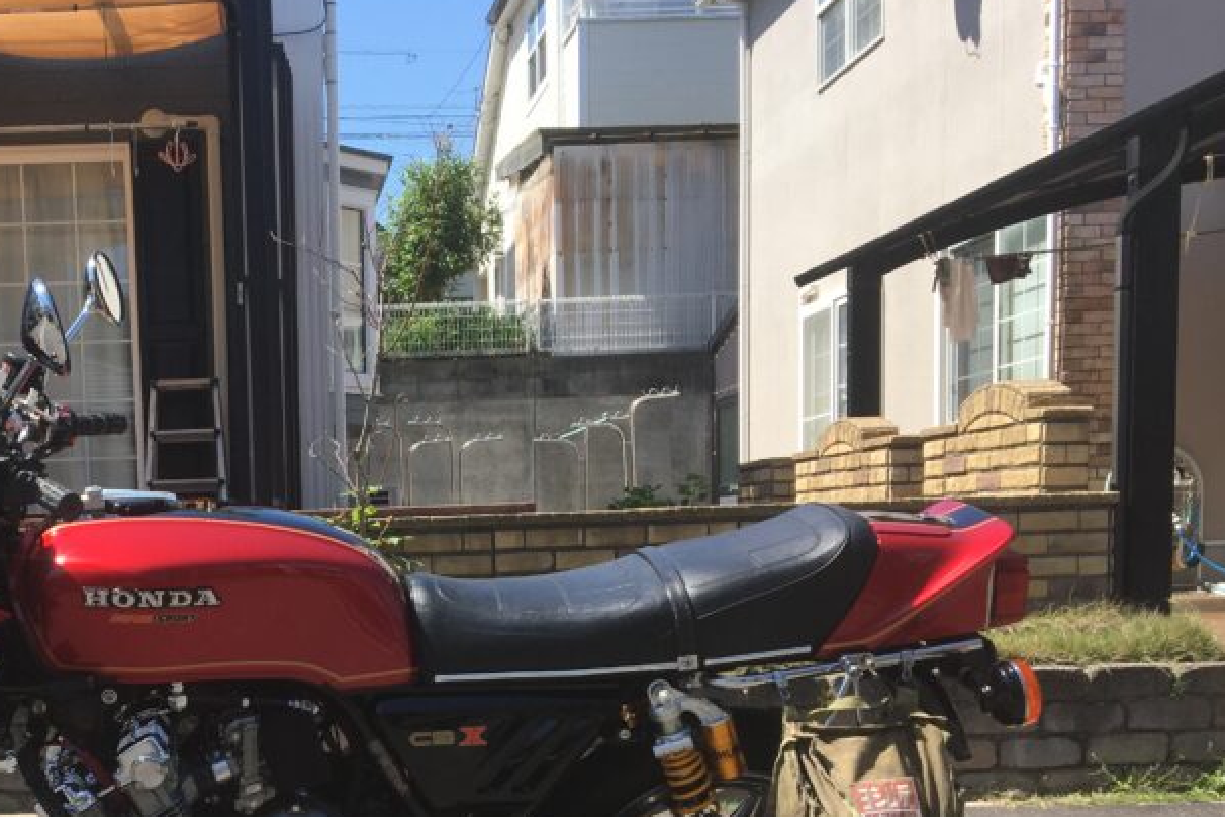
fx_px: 1735
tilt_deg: -4.3
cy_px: 748
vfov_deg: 25.6
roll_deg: +2.6
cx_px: 263
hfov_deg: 37.6
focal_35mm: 51
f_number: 2.2
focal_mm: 4.15
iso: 25
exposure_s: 1/785
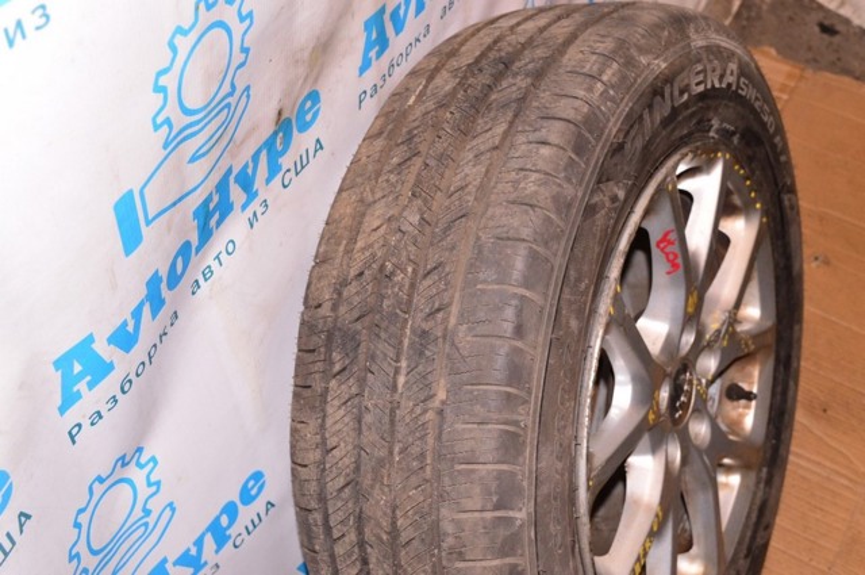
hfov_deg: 42.4
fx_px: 1116
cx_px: 432
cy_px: 288
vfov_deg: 28.9
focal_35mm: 46
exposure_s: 1/160
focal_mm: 31
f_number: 8
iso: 1600
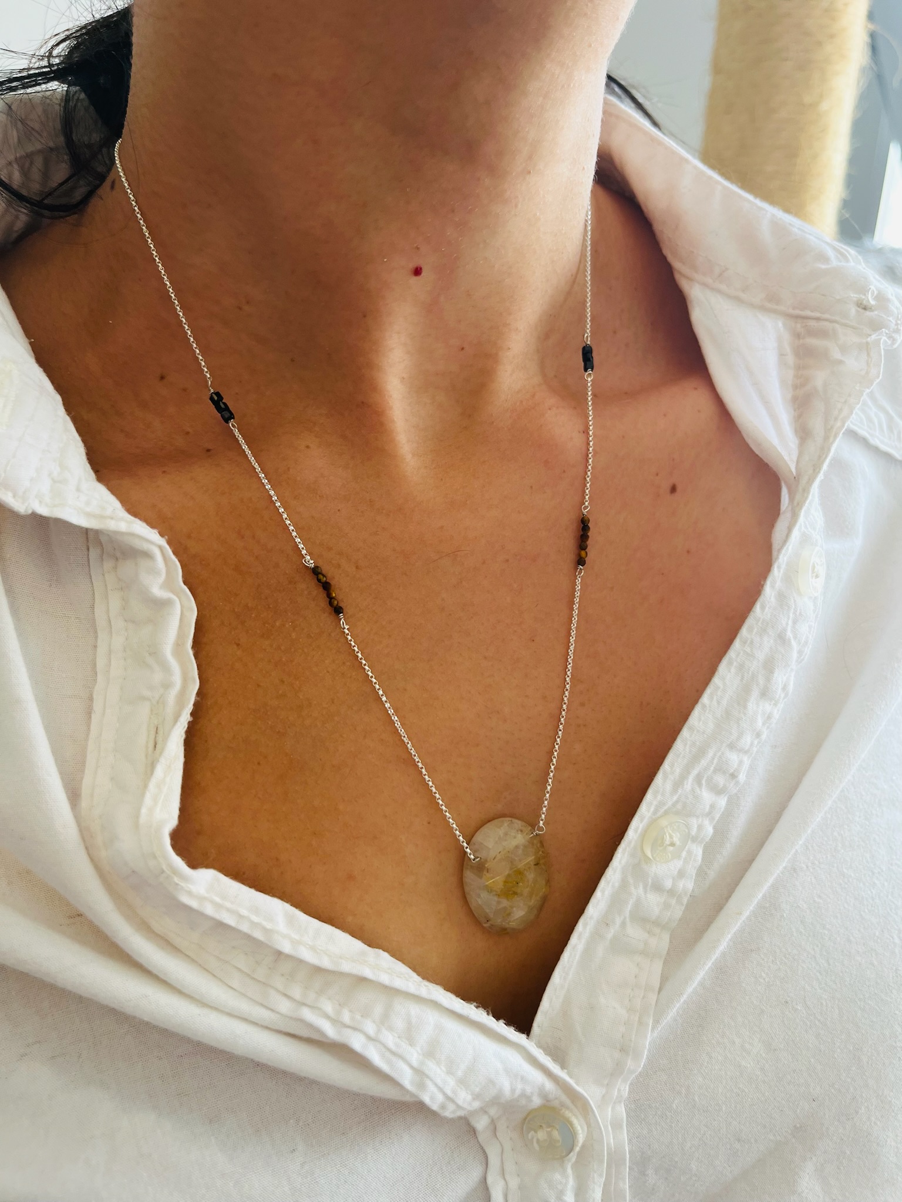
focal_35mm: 26
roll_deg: -2.0
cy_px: 601
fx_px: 903
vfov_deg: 67.3
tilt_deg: -24.3
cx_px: 451
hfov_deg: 53.1
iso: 40
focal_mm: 5.1
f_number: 1.6
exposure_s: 1/120
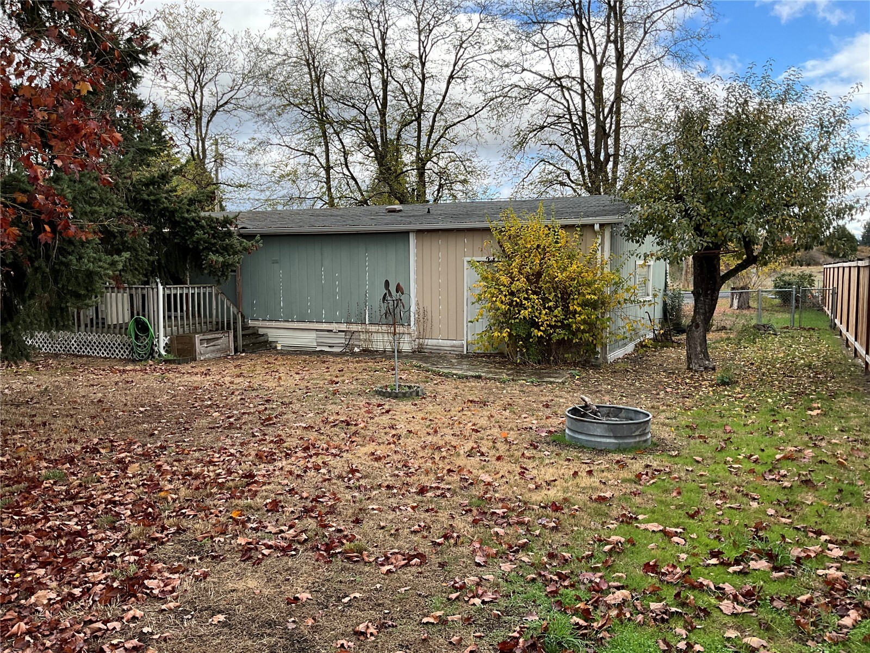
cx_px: 435
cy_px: 326
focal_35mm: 29
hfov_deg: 61.7
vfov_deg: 48.2
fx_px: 729
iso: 25
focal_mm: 3
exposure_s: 1/425
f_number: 1.8
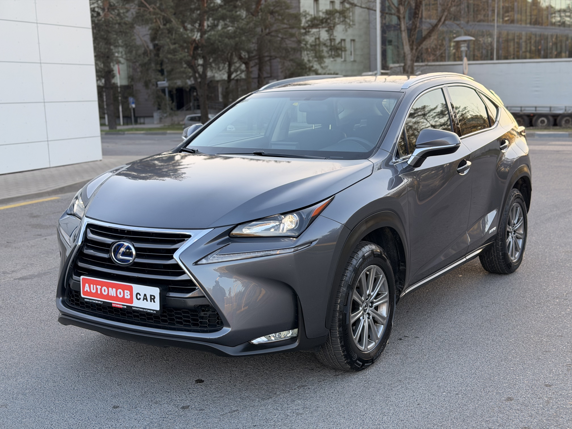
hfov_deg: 39.7
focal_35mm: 48
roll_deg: +2.0
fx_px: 793
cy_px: 214
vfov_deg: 30.3
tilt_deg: -9.1
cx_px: 286
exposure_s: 1/304
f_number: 1.78
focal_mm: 6.76
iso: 64
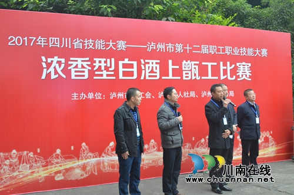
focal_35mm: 42
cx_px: 147
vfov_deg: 31.7
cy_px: 98
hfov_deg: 46.5
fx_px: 342
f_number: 3.5
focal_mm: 28
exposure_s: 1/10
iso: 100
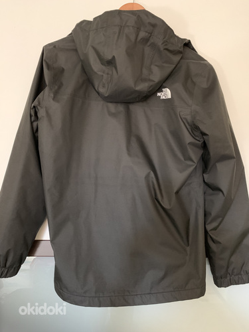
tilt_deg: +0.5
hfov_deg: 53.1
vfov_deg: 67.3
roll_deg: -1.4
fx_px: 249
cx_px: 124
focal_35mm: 26
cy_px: 166
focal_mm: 4.25
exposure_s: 1/26
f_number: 1.8
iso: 800
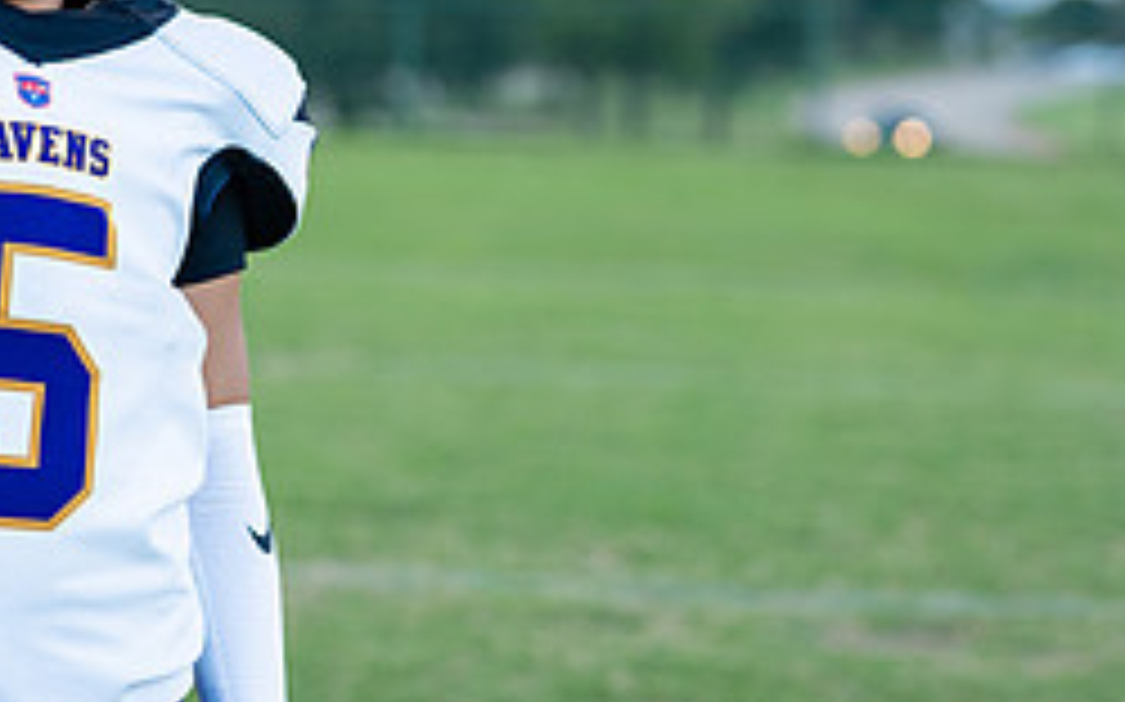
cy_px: 175
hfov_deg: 14.8
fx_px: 4290
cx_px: 76
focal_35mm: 140
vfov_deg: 9.3
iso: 160
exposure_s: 1/400
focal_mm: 50
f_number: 2
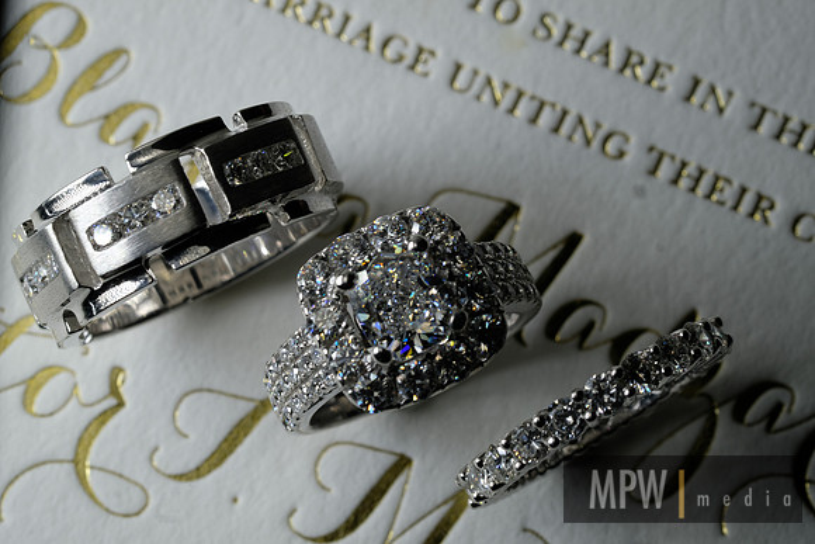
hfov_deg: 22.6
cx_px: 408
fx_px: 2038
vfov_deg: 15.2
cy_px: 272
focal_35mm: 90
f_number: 11
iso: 250
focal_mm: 60
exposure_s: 1/125
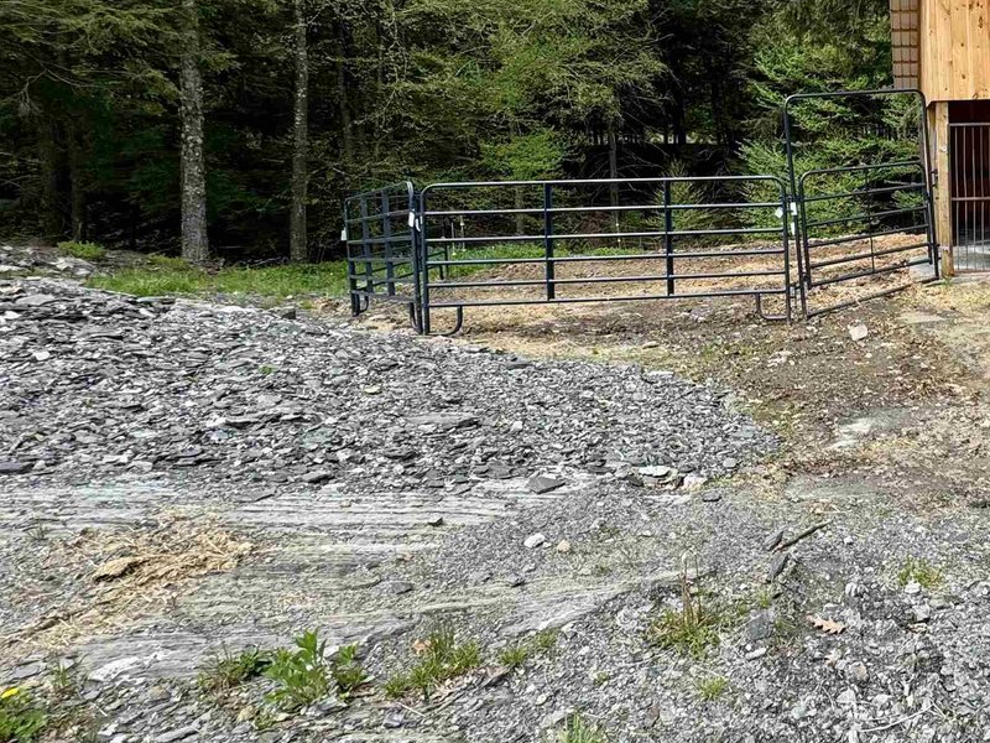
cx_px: 970
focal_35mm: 28
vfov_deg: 47.8
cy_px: 181
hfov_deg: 51.9
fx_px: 801
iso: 50
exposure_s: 1/713
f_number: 2.2
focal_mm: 2.22
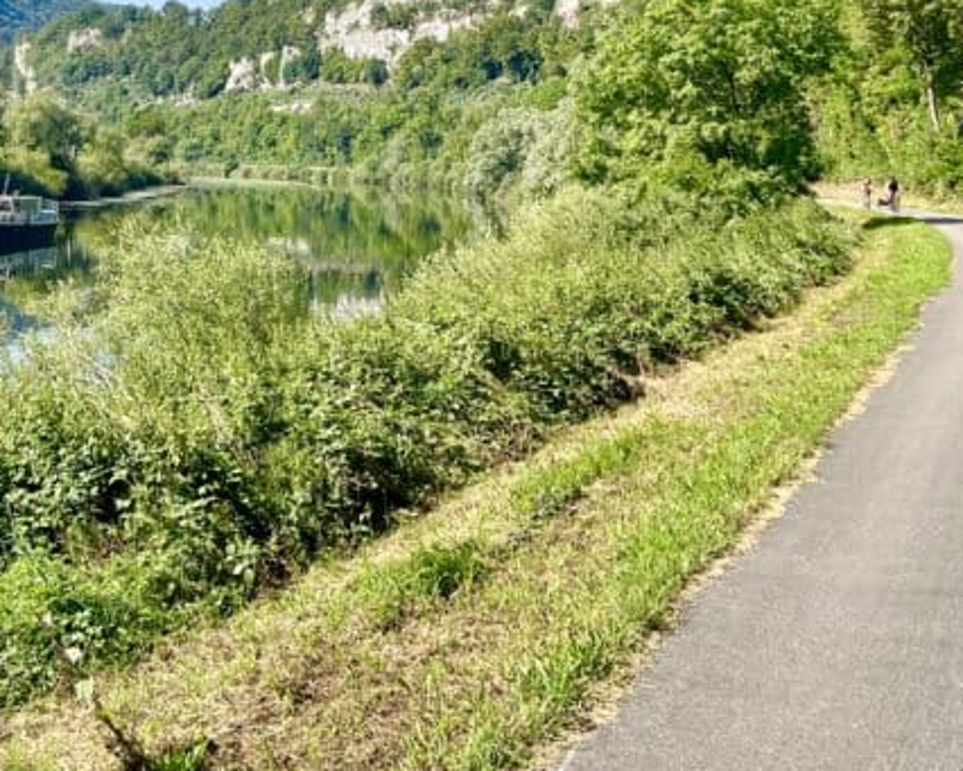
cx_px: 364
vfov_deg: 24.0
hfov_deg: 30.8
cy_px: 14
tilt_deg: +6.6
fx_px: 1739
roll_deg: +0.3
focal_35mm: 61
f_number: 1.6
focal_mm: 5.1
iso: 50
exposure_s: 1/2688
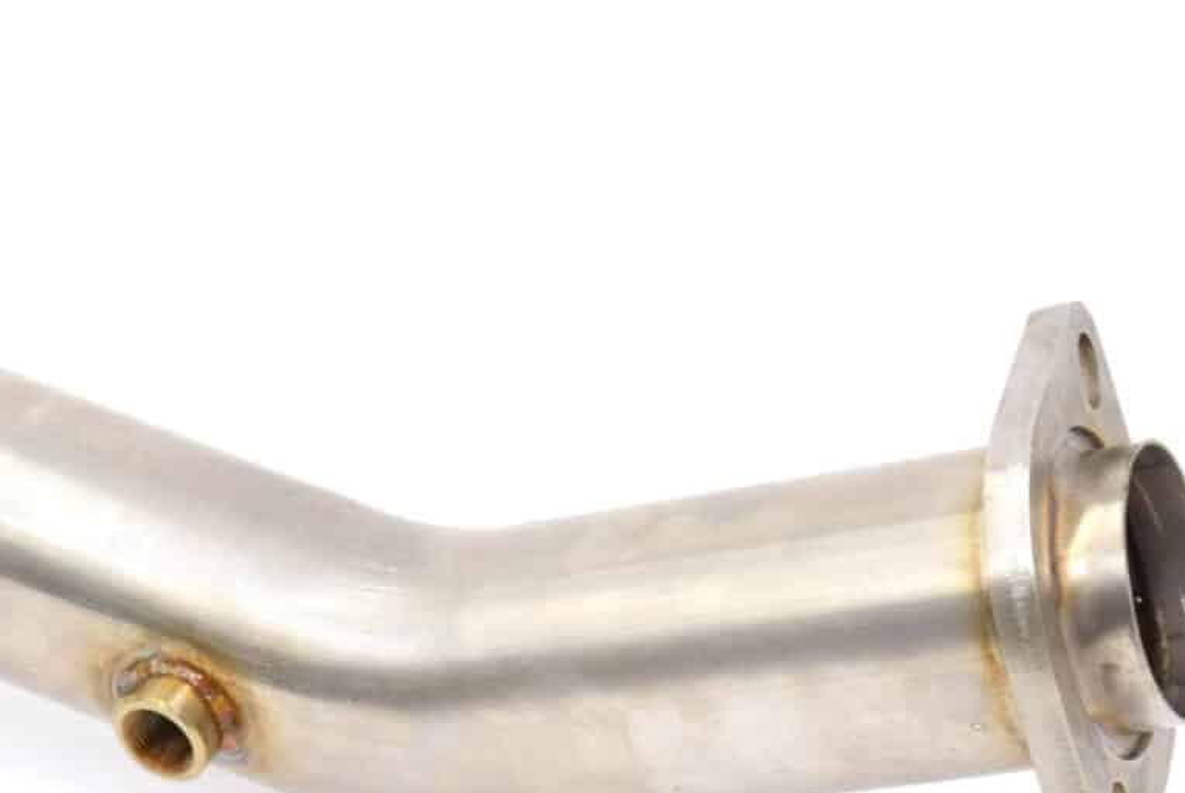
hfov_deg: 14.5
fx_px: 4646
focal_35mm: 141
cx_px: 254
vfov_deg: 9.7
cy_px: 655
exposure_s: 1/125
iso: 400
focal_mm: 48
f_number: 5.6
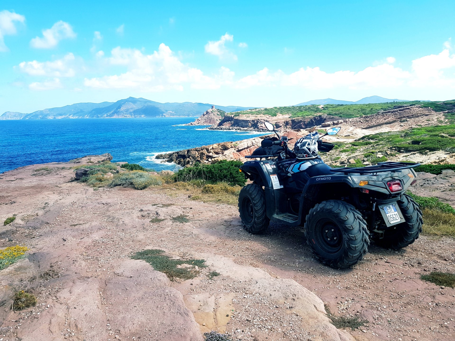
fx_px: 342
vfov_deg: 53.1
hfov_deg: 67.3
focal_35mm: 26
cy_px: 170
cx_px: 228
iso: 40
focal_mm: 4.2
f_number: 1.7
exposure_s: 1/1648
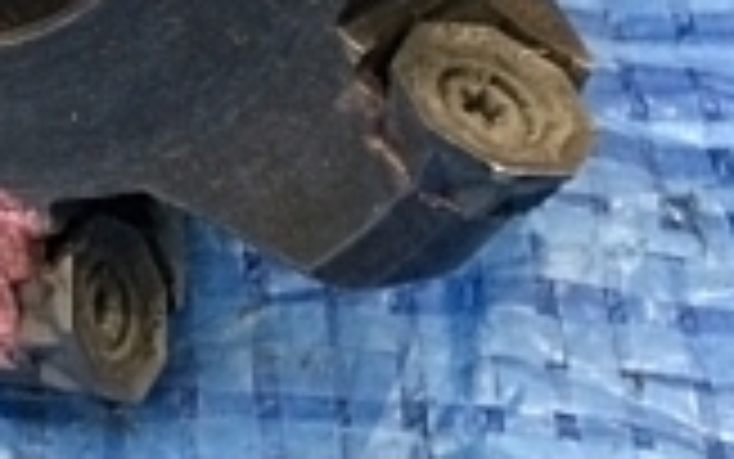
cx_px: -189
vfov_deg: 10.4
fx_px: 2421
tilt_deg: -43.6
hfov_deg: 16.4
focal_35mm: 121
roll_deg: +1.4
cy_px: -297
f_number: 2.2
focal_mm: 4.15
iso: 250
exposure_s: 1/30
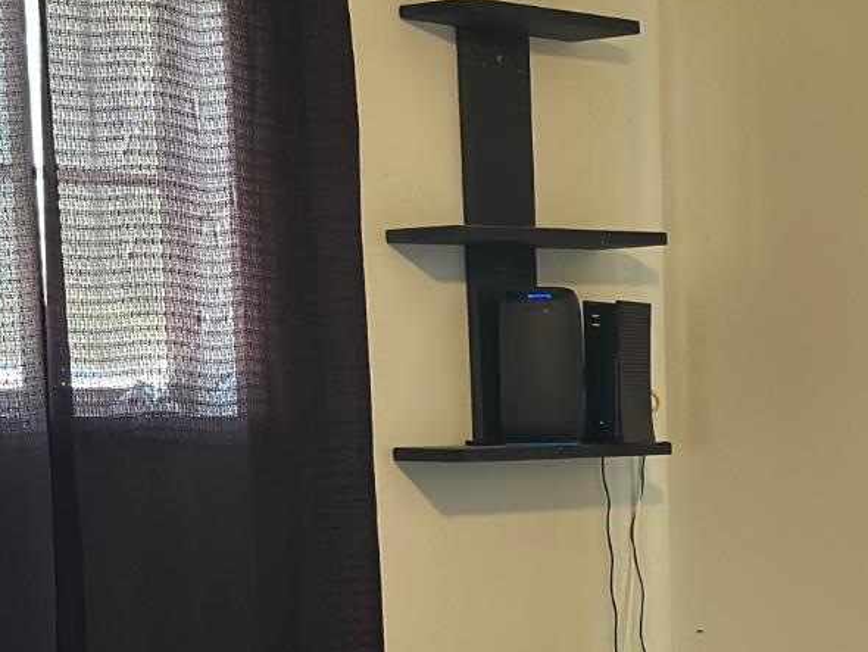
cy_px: 766
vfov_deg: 11.9
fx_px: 3060
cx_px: 786
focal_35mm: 122
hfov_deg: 15.9
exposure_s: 1/48
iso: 400
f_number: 1.78
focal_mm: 6.86
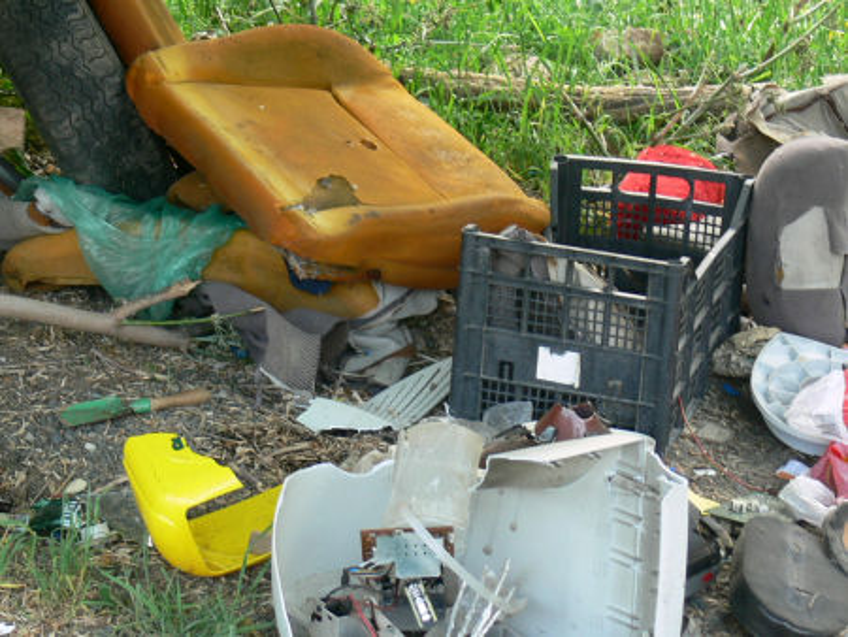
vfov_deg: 13.1
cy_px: 318
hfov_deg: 17.4
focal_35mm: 113
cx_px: 424
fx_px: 2770
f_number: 3.2
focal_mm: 15
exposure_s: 1/30
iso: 80
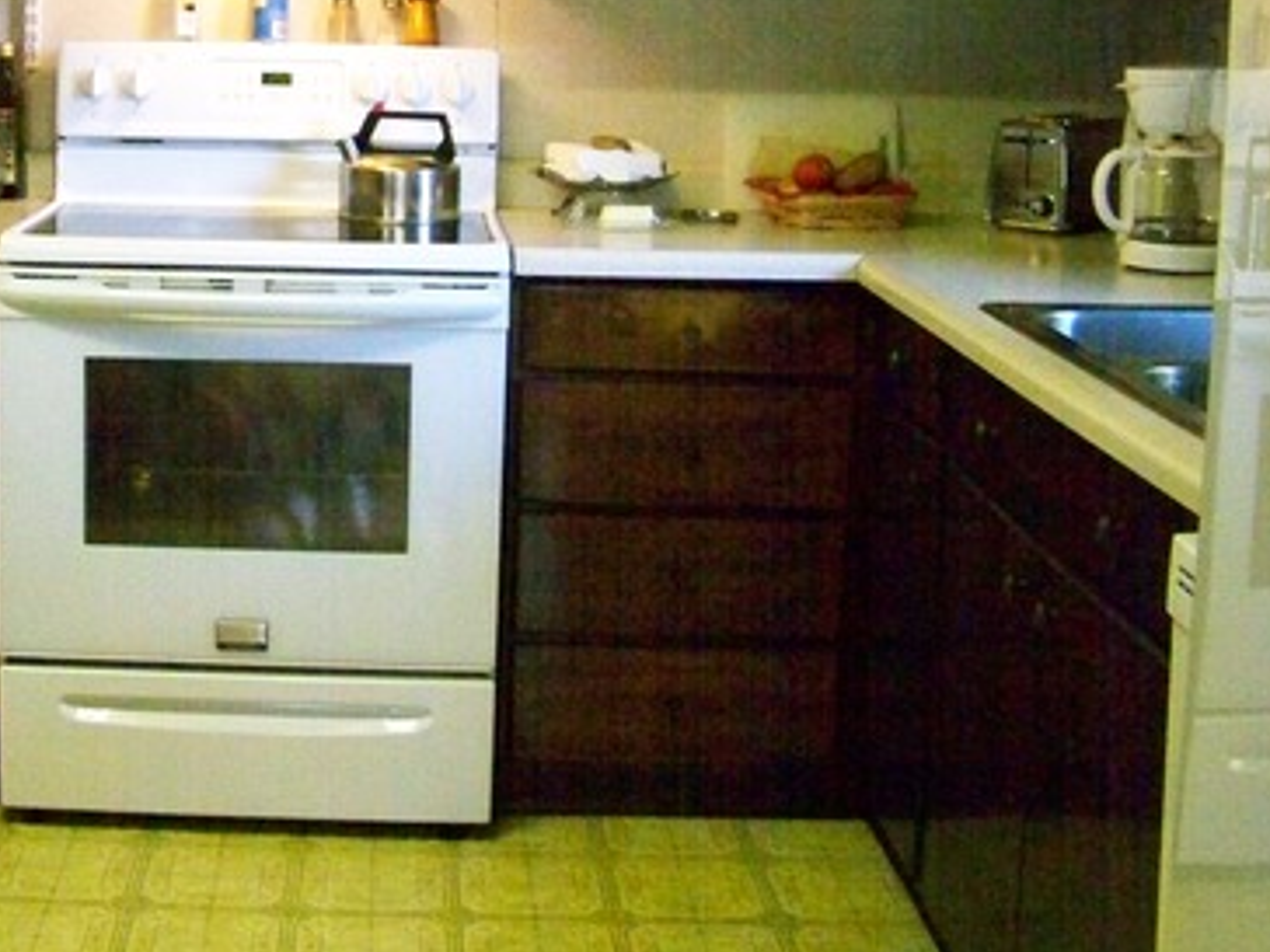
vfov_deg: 24.9
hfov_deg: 32.2
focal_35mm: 58
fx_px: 2128
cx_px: 234
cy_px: 206
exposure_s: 1/160
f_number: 2.8
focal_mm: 5.85
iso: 1600
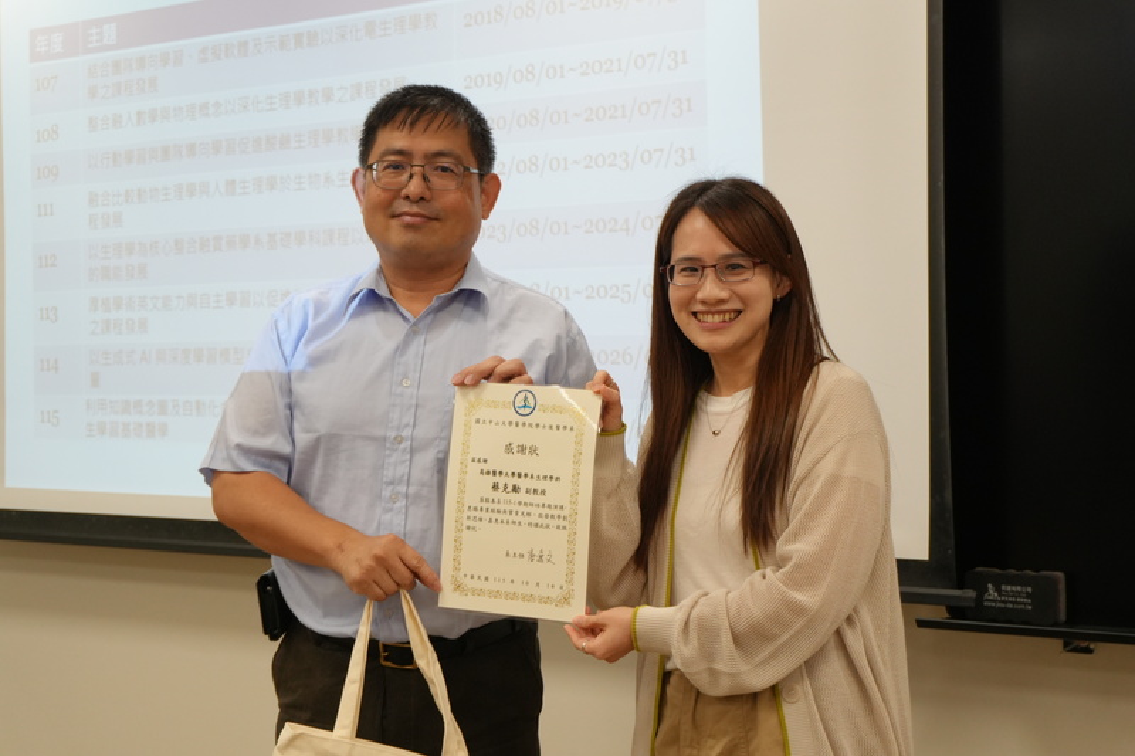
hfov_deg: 30.5
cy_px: 378
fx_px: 2080
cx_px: 568
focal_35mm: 66
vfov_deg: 20.6
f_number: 5.6
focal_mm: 44
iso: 1000
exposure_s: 1/160
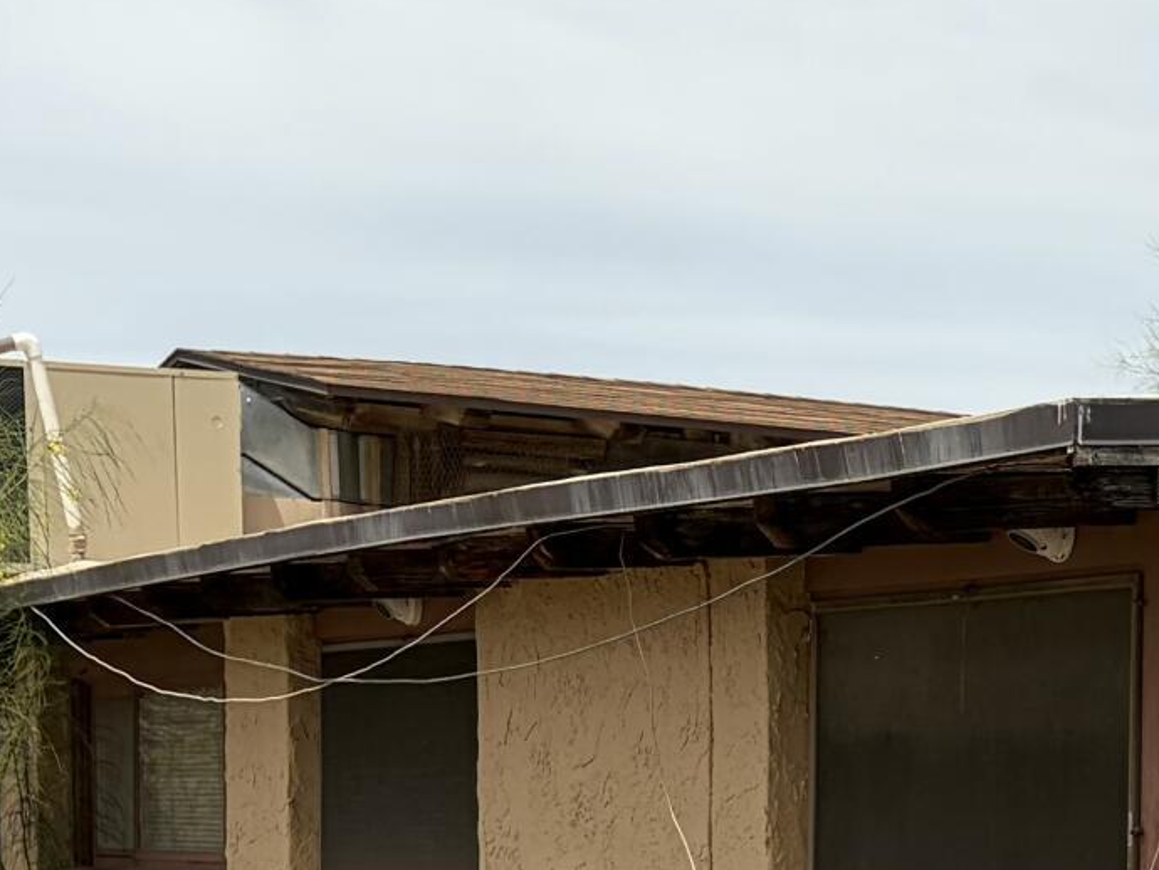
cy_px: 1166
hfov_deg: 16.4
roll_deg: -0.9
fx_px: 3785
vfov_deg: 12.7
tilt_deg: -3.6
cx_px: 1513
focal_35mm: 113
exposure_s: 1/6993
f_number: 1.6
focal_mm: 5.96
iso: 64
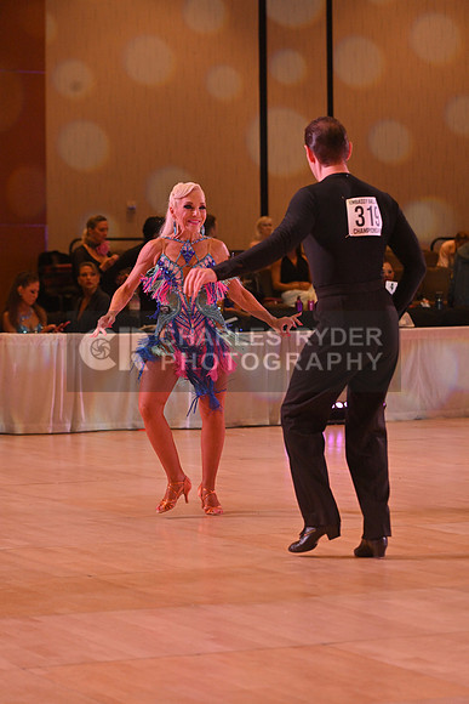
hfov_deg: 11.4
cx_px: 234
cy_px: 352
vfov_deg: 17.1
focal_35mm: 120
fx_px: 2343
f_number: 5
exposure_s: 1/400
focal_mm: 120
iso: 2000
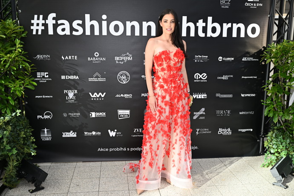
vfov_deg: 37.9
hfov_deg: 54.4
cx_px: 147
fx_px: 286
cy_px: 98
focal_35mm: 35
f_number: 4
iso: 640
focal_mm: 35
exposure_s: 1/500
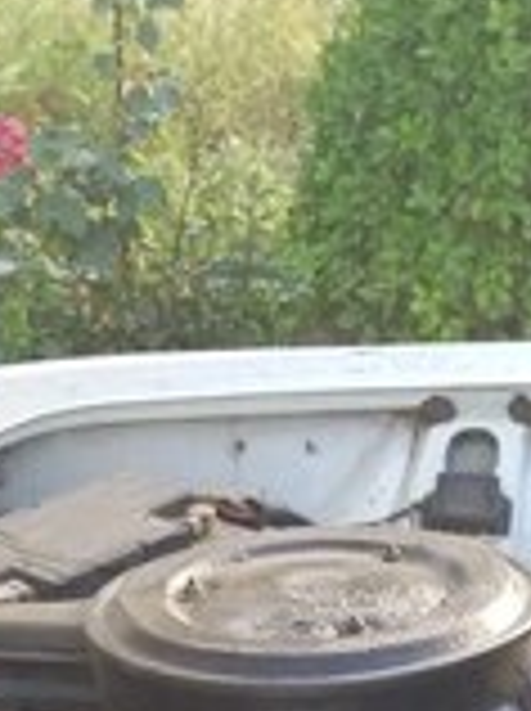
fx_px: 1743
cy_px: 940
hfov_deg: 17.3
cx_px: 302
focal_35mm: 85
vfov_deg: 20.8
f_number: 1.9
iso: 80
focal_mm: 3.7
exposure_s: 1/100
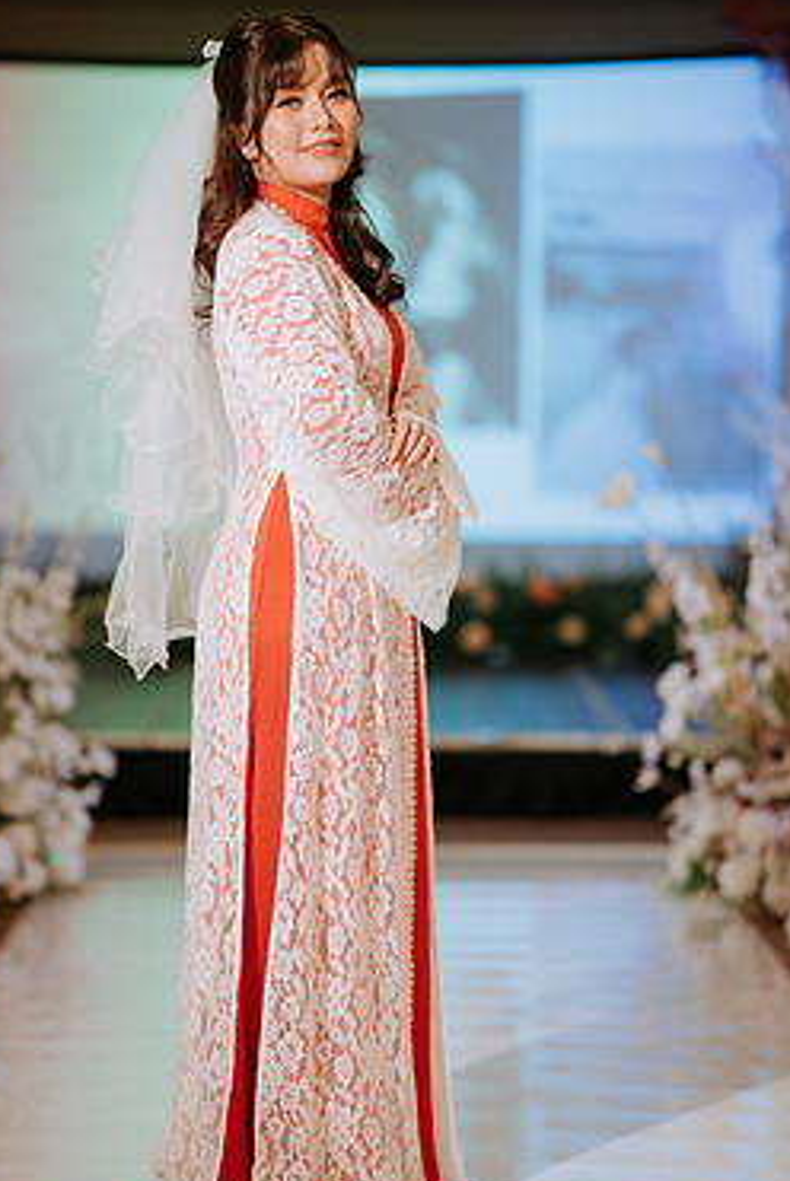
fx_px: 3384
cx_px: 334
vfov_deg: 19.8
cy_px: 595
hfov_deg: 13.3
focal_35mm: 103
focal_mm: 85
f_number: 1.4
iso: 800
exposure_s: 1/500
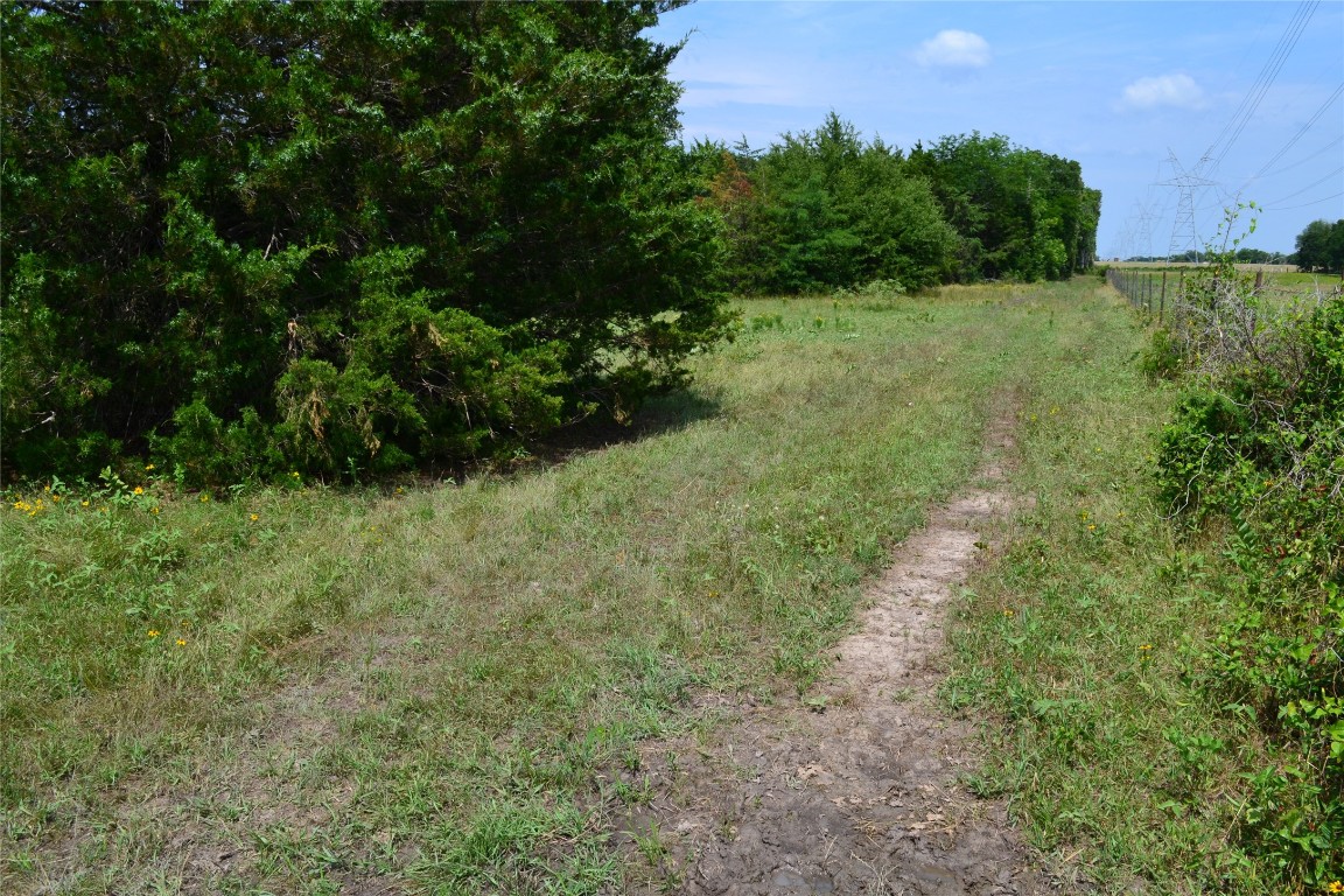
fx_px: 1232
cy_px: 448
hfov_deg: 57.2
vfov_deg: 40.0
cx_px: 672
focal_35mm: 33
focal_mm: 22
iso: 400
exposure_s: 1/400
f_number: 11
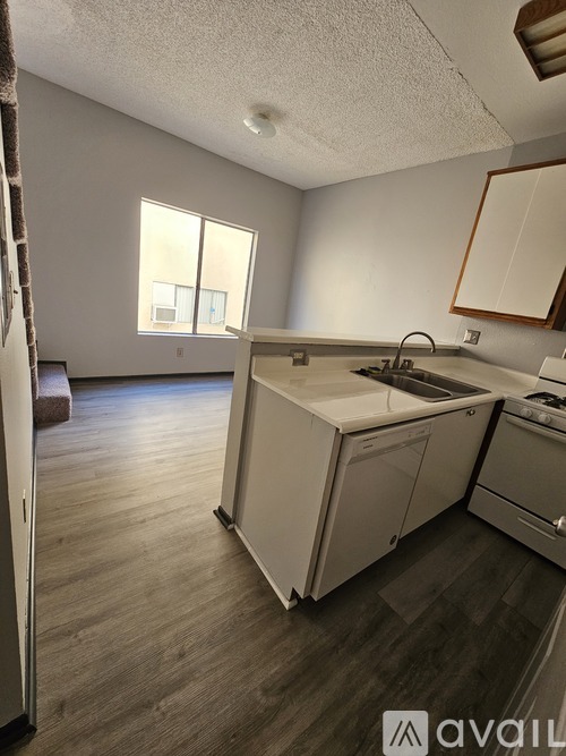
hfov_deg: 89.9
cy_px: 378
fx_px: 284
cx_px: 283
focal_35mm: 13
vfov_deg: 106.2
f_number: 2.2
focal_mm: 2.2
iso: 160
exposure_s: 1/77.4
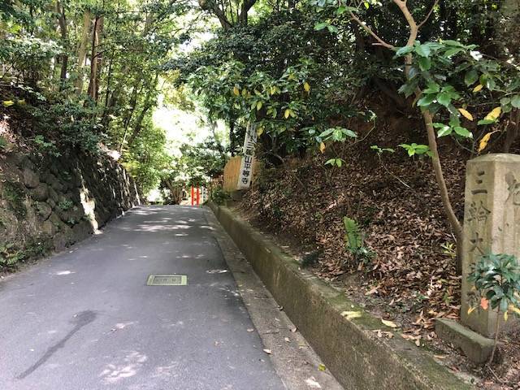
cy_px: 195
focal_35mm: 28
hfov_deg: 63.4
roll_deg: +0.7
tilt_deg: +2.3
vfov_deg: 49.7
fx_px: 421
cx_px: 260
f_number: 1.8
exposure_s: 1/30
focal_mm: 3.99
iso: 32
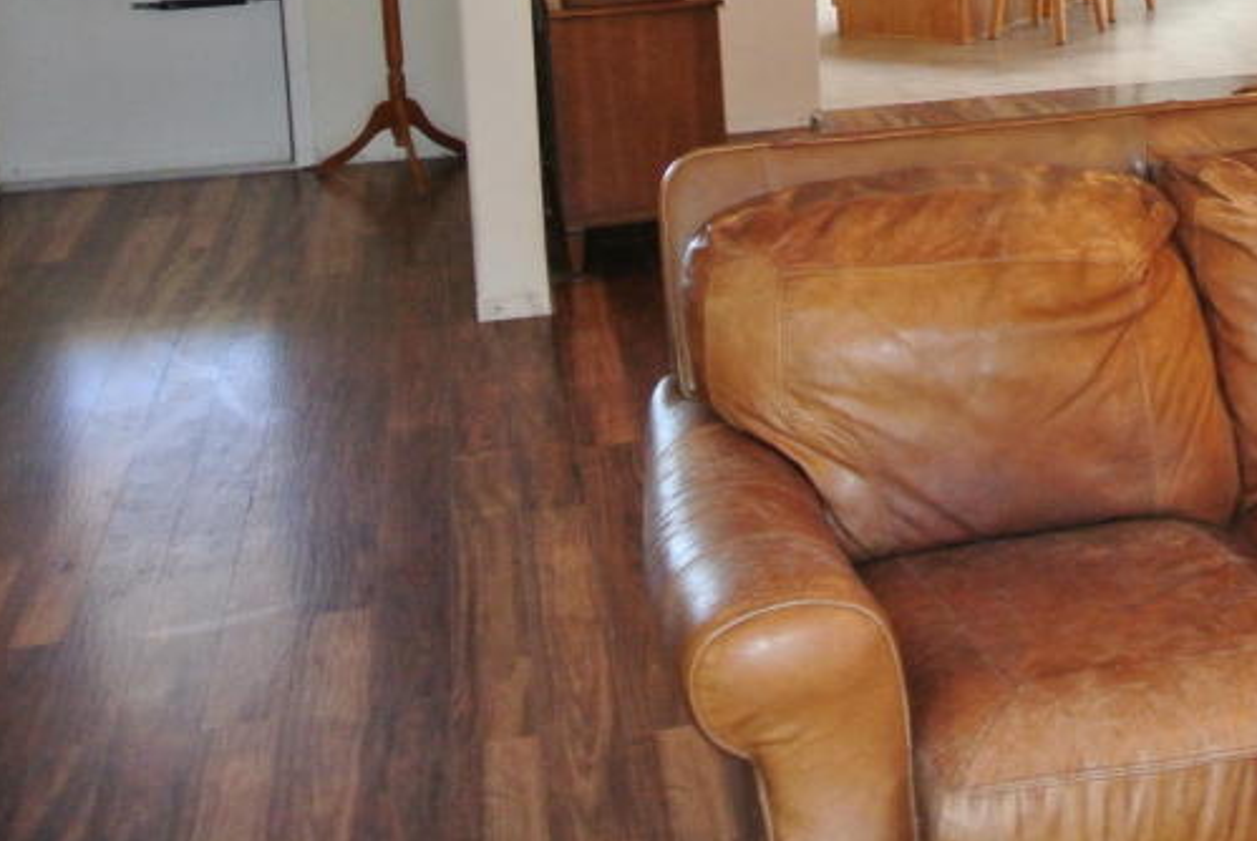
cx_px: 1231
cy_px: -81
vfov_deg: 20.9
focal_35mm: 62
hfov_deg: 30.3
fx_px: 2167
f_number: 3.5
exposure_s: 1/60
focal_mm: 10
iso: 450
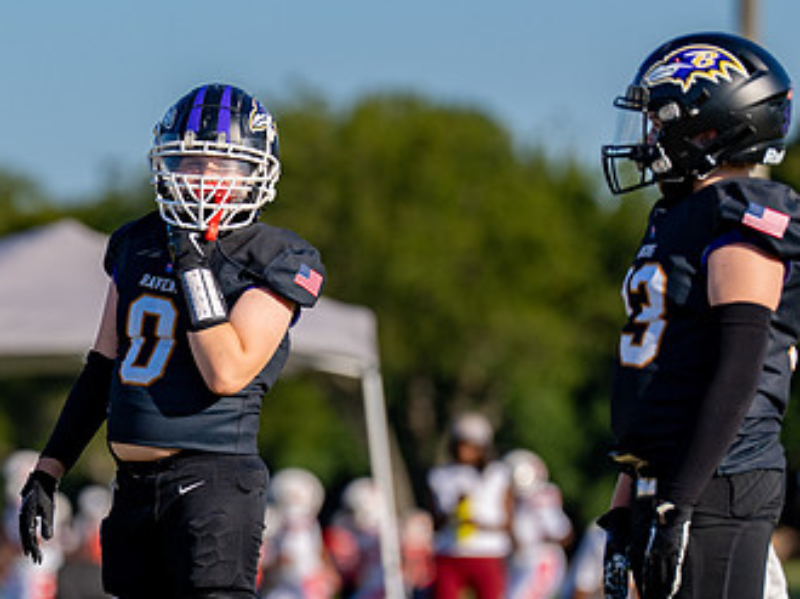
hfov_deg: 3.8
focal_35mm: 528
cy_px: 319
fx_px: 12194
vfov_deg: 2.8
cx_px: 169
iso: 160
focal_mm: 200
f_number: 2.8
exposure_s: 1/3200
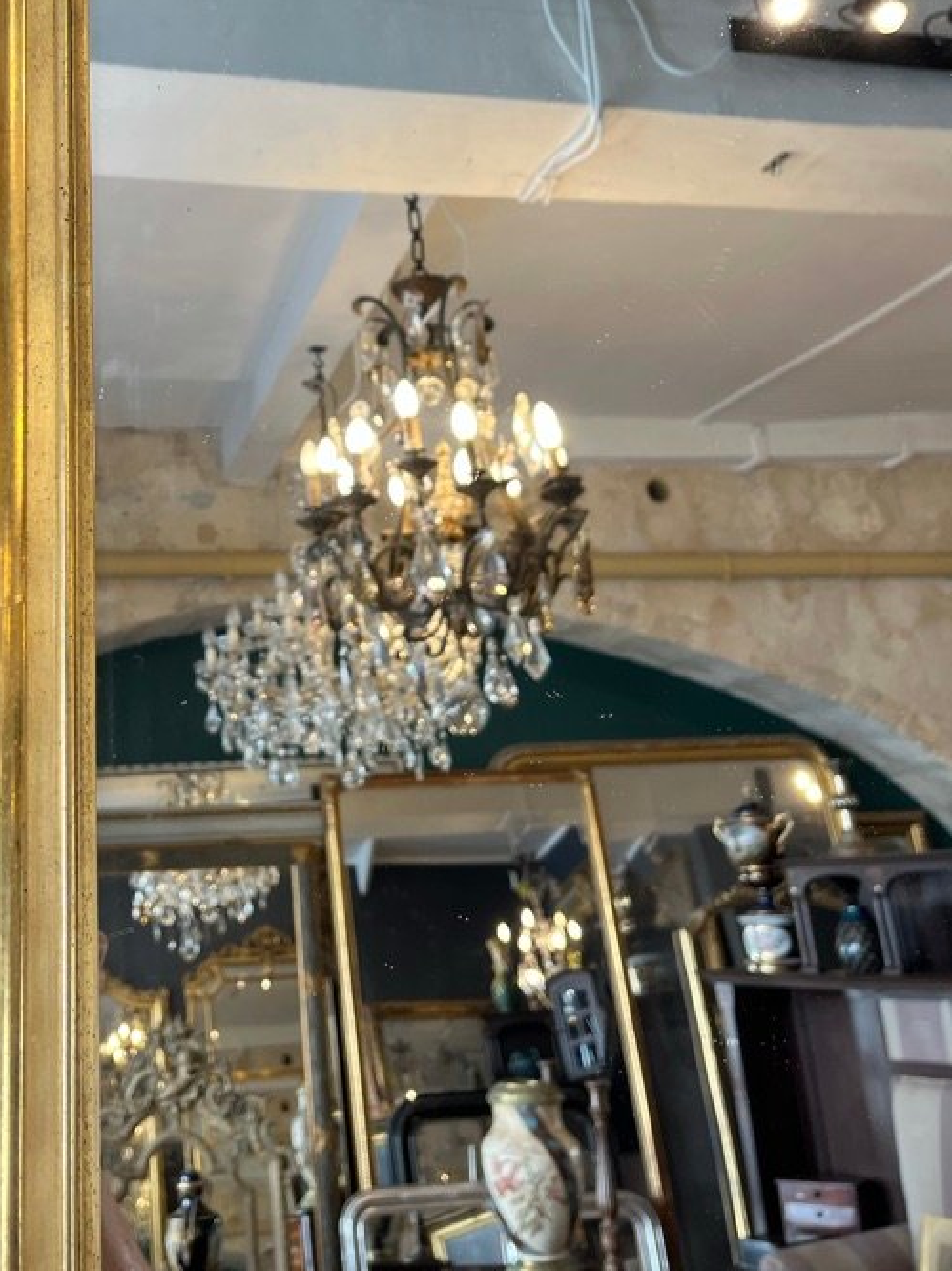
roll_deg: +2.2
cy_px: 355
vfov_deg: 45.6
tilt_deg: +10.6
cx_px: 263
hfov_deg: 35.3
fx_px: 1468
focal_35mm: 40
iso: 80
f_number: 1.6
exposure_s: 1/121
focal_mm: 5.1
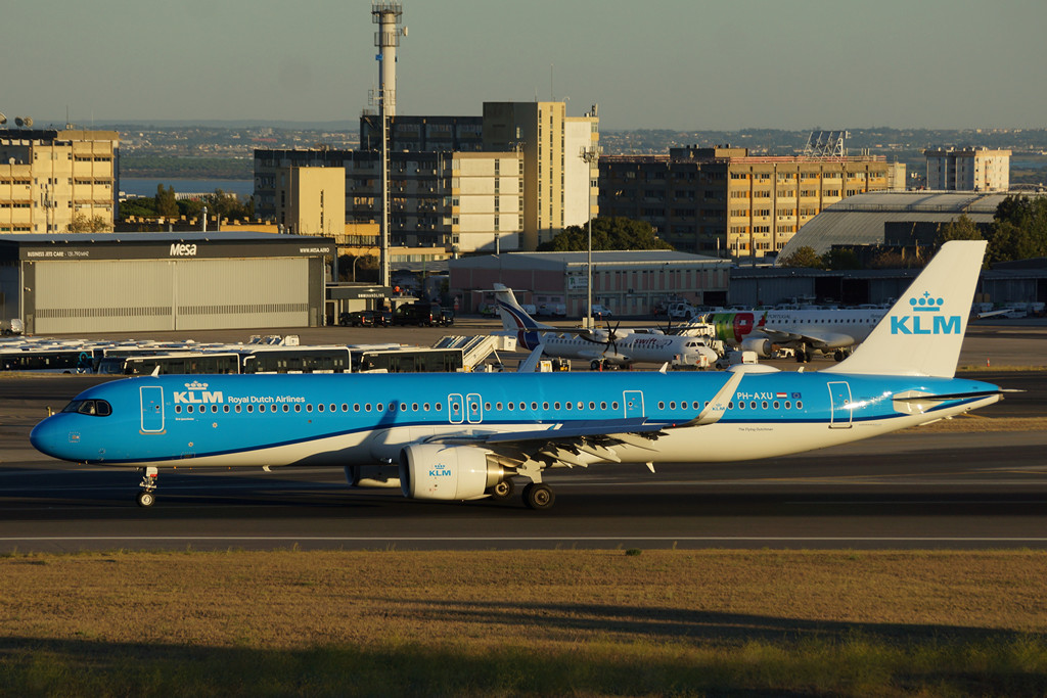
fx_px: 5890
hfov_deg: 10.2
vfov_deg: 6.8
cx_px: 524
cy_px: 349
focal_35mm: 202
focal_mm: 135
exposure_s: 1/640
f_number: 5.6
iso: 100
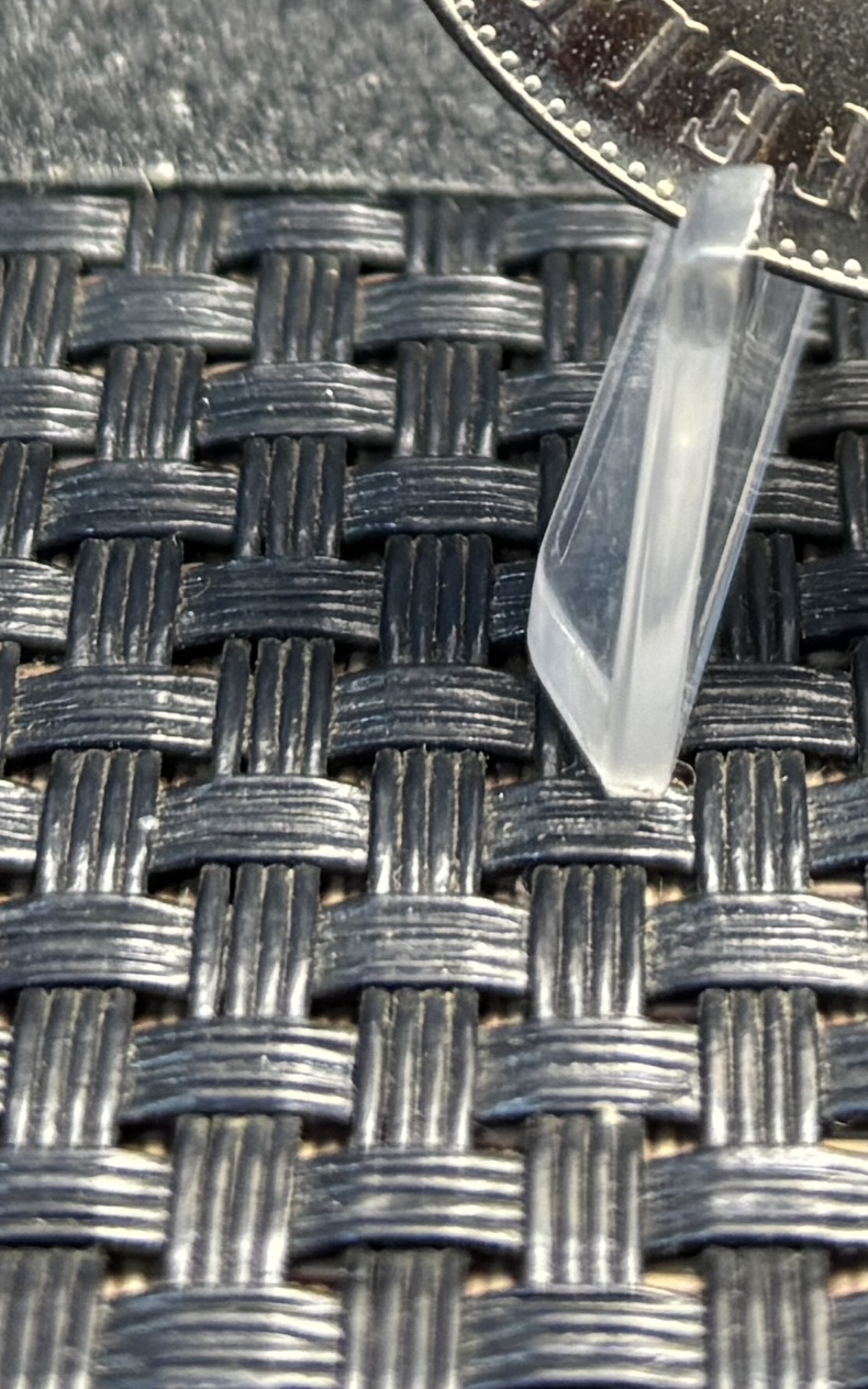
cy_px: -449
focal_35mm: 91
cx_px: 1049
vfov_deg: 20.7
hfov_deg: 13.9
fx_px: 3444
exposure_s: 1/50
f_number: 1.6
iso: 200
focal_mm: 5.96
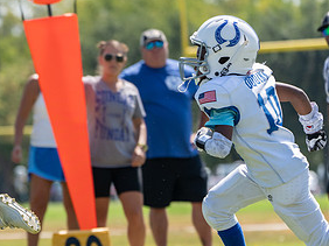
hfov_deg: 3.5
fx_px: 5375
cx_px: -9
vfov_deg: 2.6
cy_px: 219
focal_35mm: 566
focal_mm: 247
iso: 320
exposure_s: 1/1250
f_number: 5.6
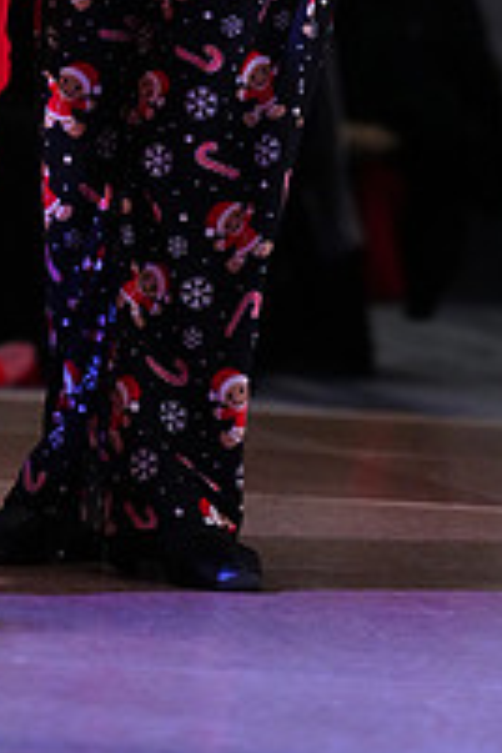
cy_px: -221
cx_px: 9
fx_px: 8387
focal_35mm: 401
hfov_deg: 3.4
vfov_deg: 5.1
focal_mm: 139
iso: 5000
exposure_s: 1/640
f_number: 2.8
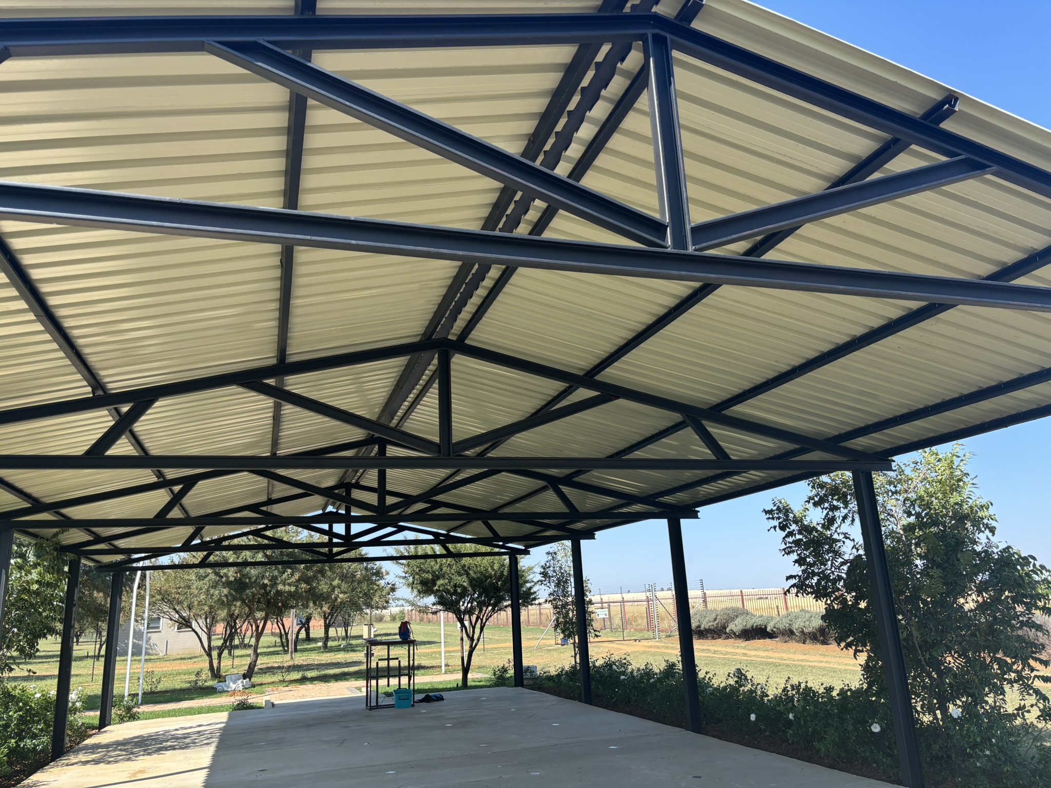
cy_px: 394
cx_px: 526
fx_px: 789
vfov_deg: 53.1
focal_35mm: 26
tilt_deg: +15.7
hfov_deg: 67.3
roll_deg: +2.2
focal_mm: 5.96
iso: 50
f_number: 1.6
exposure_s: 1/1007
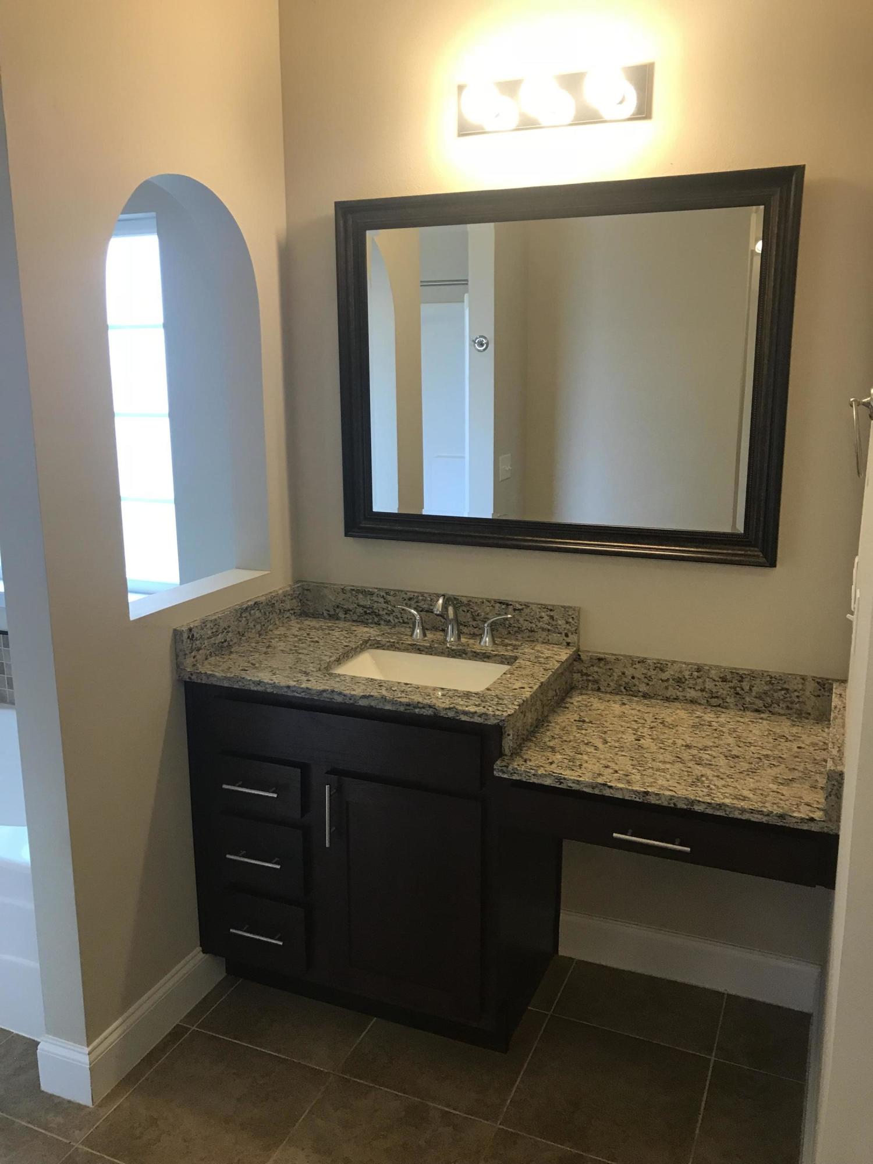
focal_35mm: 28
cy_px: 582
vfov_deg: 63.4
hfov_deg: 49.7
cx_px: 436
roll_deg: -0.3
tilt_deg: -11.6
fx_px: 942
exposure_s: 1/30
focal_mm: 3.99
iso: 40
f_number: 1.8
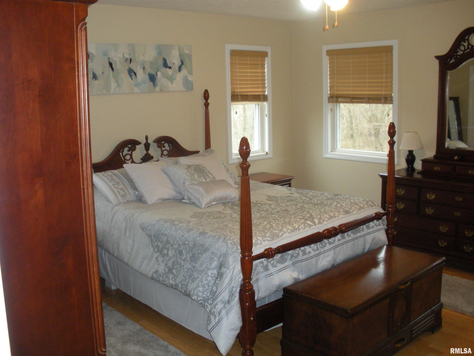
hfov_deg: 51.4
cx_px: 237
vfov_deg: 39.7
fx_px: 493
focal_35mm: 36
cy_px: 178
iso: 310
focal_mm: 6.3
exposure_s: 1/30
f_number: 3.5
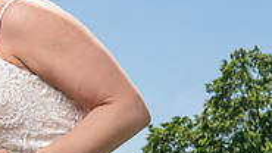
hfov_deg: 15.9
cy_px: 137
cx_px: -33
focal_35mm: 131
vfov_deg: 9.2
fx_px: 945
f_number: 7.1
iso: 50
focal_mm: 35
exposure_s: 1/250
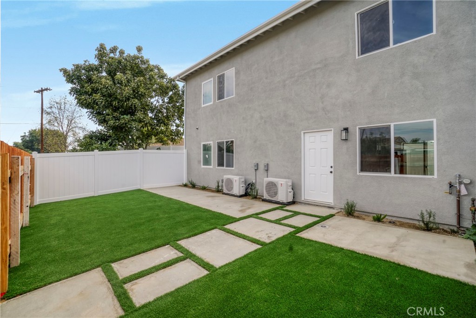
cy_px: 159
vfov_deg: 77.3
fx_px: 198
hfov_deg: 100.4
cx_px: 238
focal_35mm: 15
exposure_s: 1/25
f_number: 14
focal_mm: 10
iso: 400
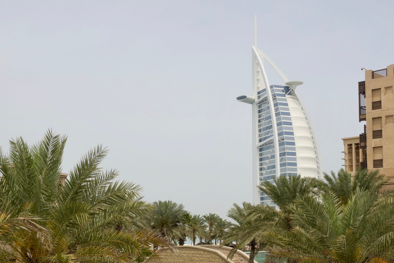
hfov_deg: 38.8
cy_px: 192
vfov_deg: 26.2
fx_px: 558
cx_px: 167
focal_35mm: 51
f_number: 8
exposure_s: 1/640
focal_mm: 17
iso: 200
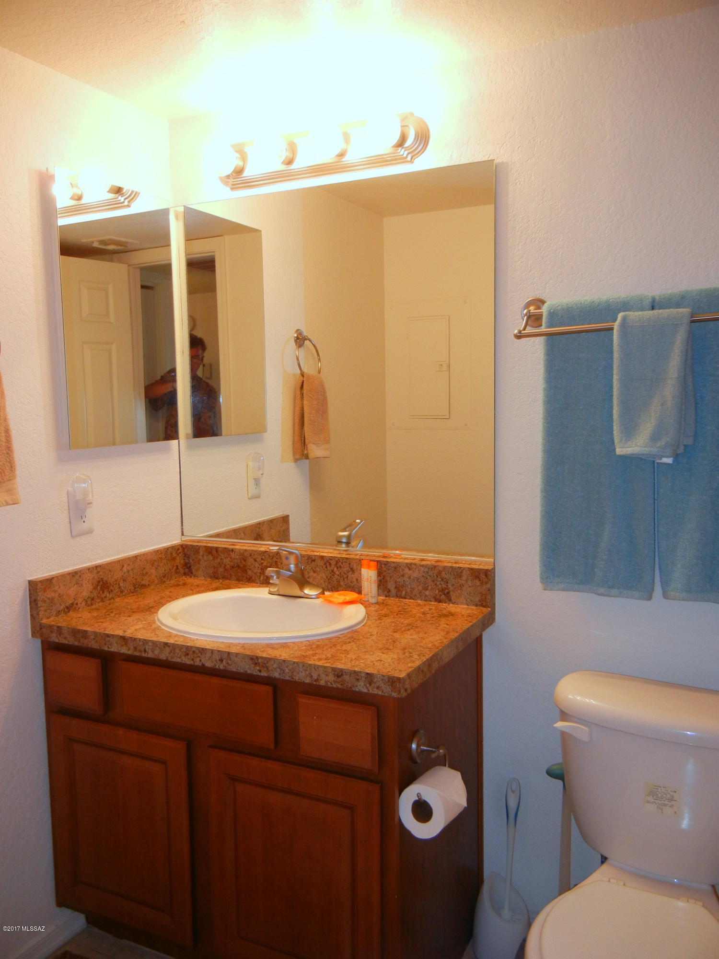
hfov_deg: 46.8
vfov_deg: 60.0
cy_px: 480
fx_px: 831
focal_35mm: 30
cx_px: 360
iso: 160
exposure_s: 1/38.1
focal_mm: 5.4
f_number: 3.5
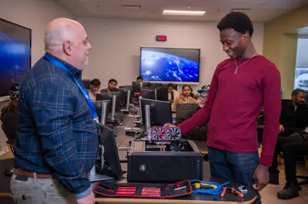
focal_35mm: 42
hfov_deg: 46.5
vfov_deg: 31.8
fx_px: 359
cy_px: 102
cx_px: 154
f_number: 3.2
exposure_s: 1/200
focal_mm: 42
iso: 320
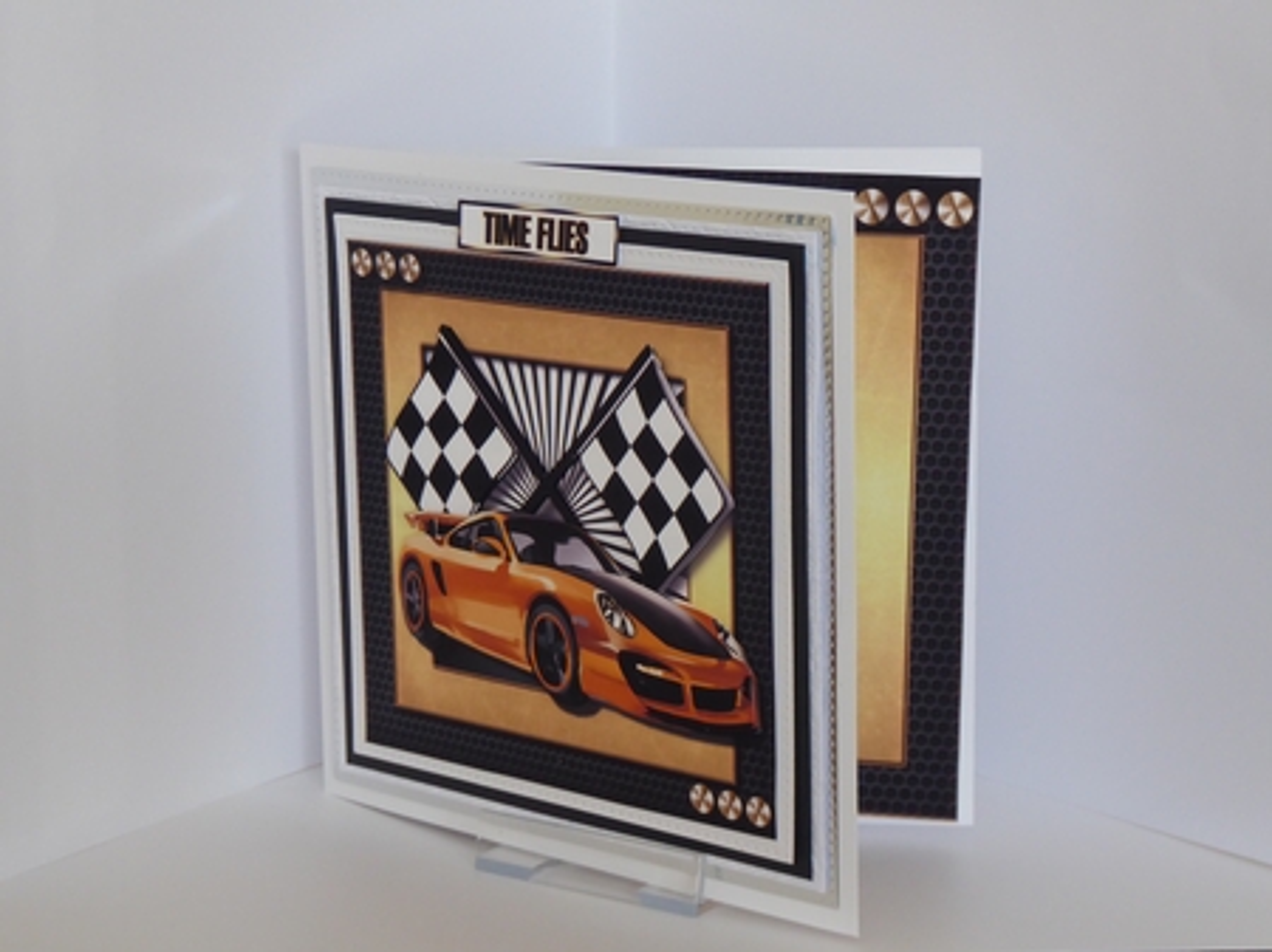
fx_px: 3122
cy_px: 476
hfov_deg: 23.0
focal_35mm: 85
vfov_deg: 17.3
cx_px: 636
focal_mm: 14.1
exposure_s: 1/125
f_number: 4.7
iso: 320
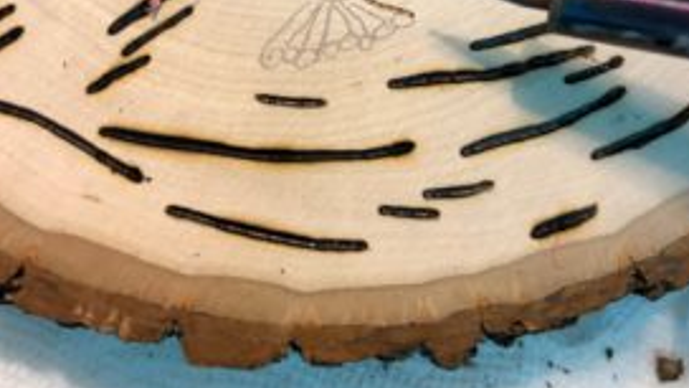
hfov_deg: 51.6
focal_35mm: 39
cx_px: 353
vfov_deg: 27.8
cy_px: -39
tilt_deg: -71.7
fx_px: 713
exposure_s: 1/60
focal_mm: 5.7
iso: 400
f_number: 1.5
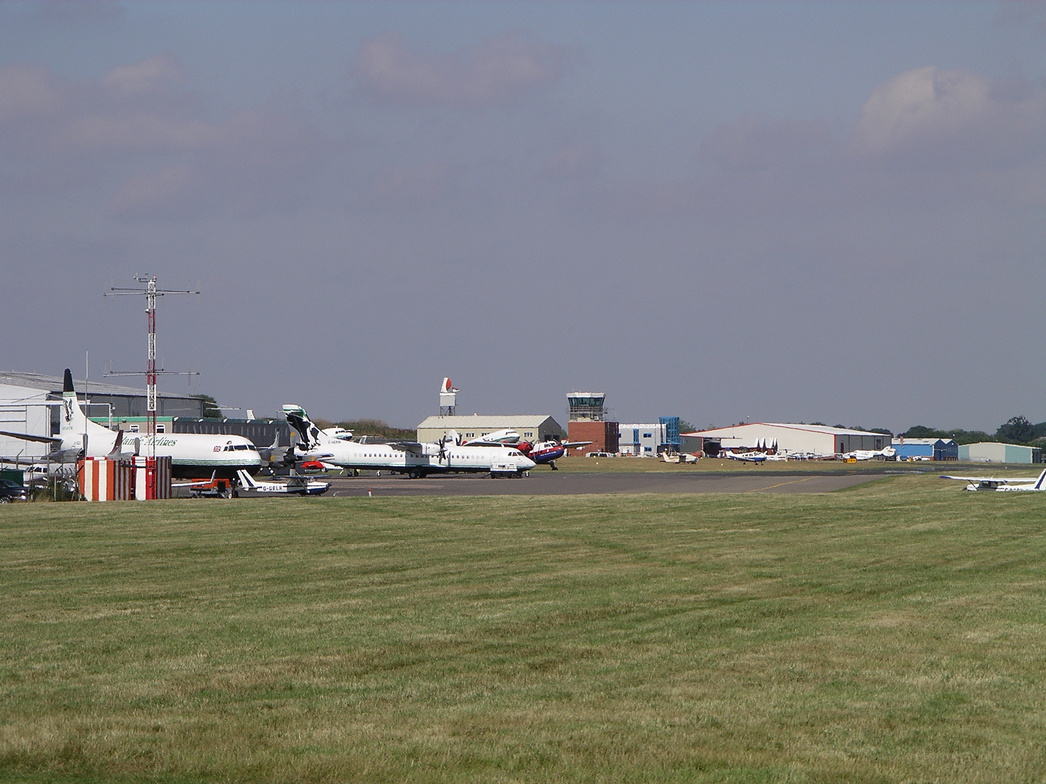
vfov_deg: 7.9
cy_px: 392
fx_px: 5651
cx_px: 523
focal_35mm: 187
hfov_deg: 10.6
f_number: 6.5
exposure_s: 1/694
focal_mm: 39
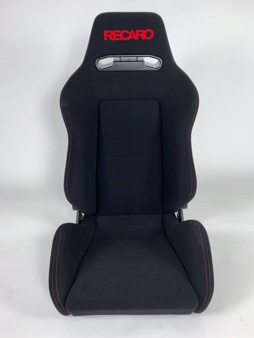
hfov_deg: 53.1
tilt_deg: -22.0
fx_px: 254
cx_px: 127
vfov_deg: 67.3
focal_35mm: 26
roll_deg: -0.2
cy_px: 169
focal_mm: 4.25
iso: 32
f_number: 1.8
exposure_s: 1/24
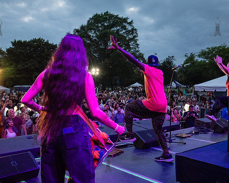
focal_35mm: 38
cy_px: 97
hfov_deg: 47.7
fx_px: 258
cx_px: 137
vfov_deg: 39.2
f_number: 4
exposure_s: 1/400
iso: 5000
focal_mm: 24
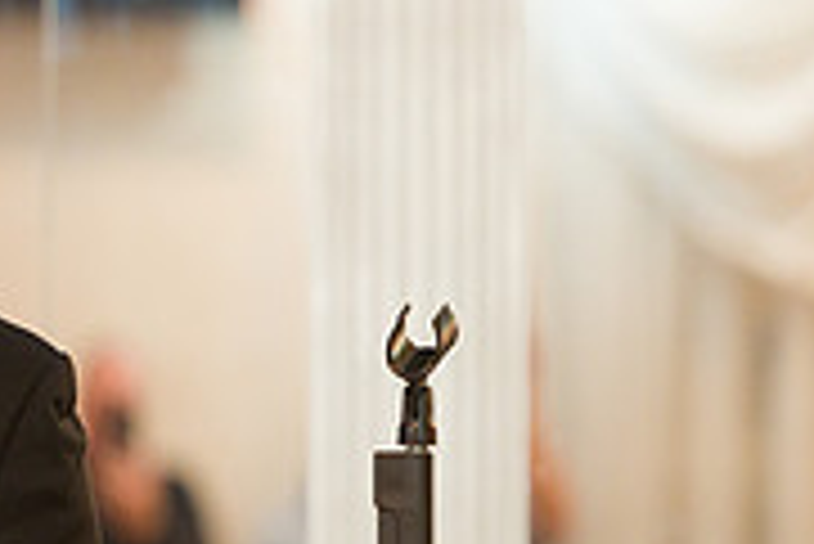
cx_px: -184
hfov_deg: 3.7
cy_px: 283
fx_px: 12672
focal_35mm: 560
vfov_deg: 2.5
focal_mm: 175
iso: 1600
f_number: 3.2
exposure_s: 1/125
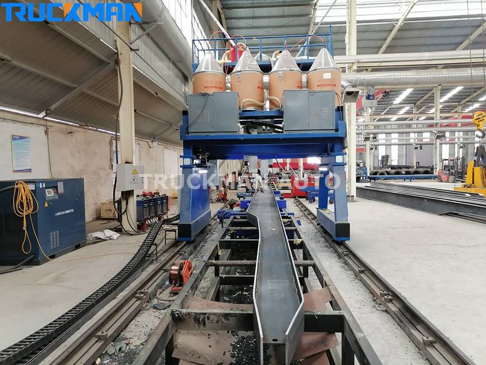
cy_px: 182
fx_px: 379
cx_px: 243
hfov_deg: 65.3
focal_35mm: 27
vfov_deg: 51.4
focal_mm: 5.3
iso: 320
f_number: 1.8
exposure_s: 1/33.3
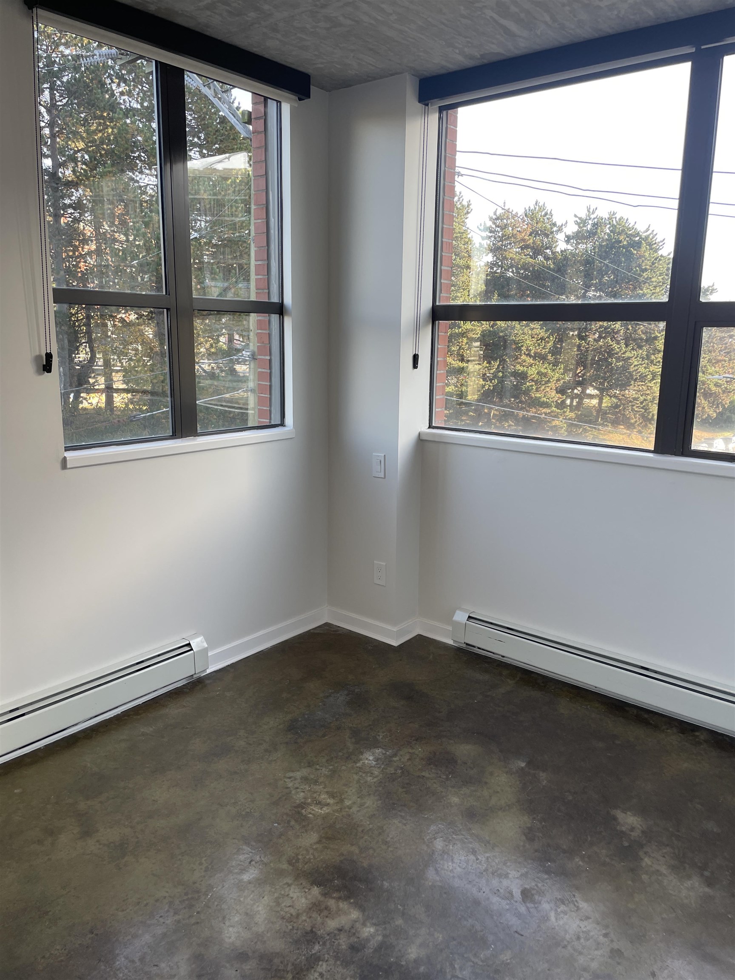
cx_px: 368
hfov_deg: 53.1
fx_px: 736
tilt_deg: -11.6
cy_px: 490
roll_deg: -0.8
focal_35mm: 26
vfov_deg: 67.3
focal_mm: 4.2
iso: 32
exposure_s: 1/120
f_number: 1.6
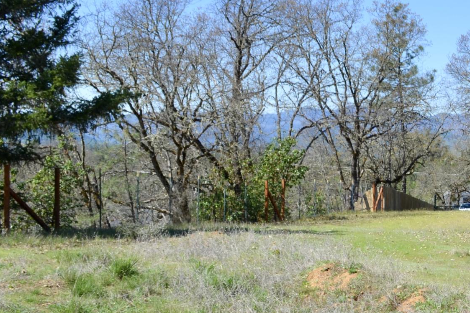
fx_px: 940
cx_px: 555
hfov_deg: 25.4
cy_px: 168
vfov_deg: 18.9
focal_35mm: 72
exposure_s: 1/250
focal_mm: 18
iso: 100
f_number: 8
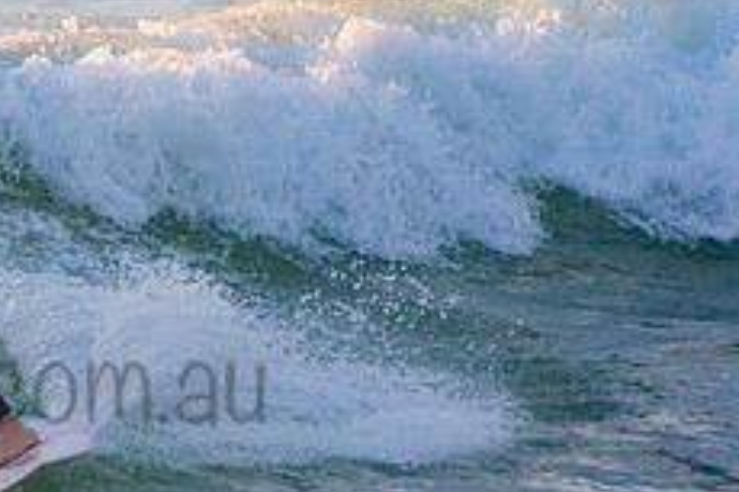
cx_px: -74
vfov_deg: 0.9
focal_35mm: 1567
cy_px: 349
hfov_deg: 1.3
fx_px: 32143
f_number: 5.6
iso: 560
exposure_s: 1/1000
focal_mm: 400
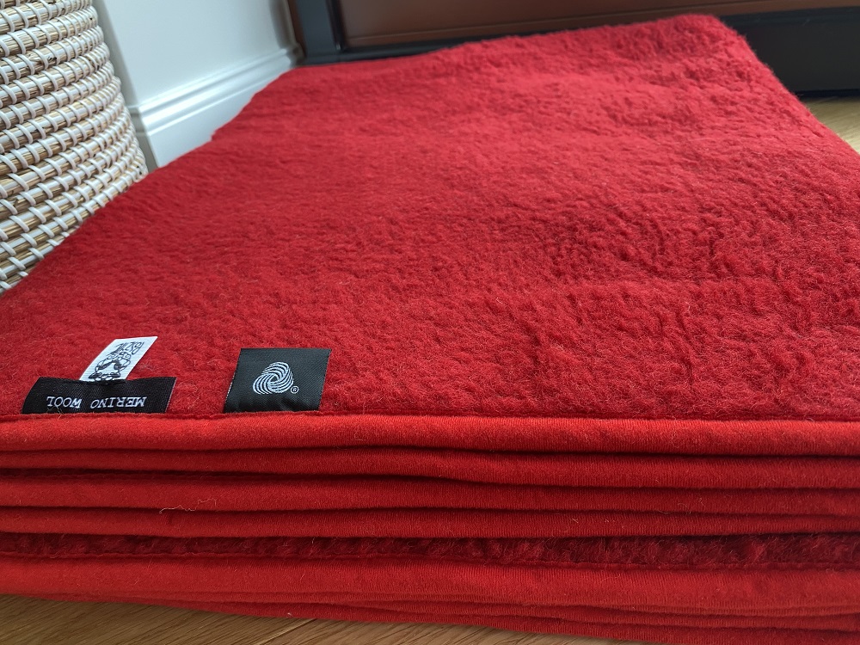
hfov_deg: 67.3
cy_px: 322
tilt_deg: -32.4
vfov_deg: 53.1
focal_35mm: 26
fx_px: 646
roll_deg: +9.0
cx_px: 430
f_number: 1.8
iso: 125
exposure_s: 1/74
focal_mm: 4.25
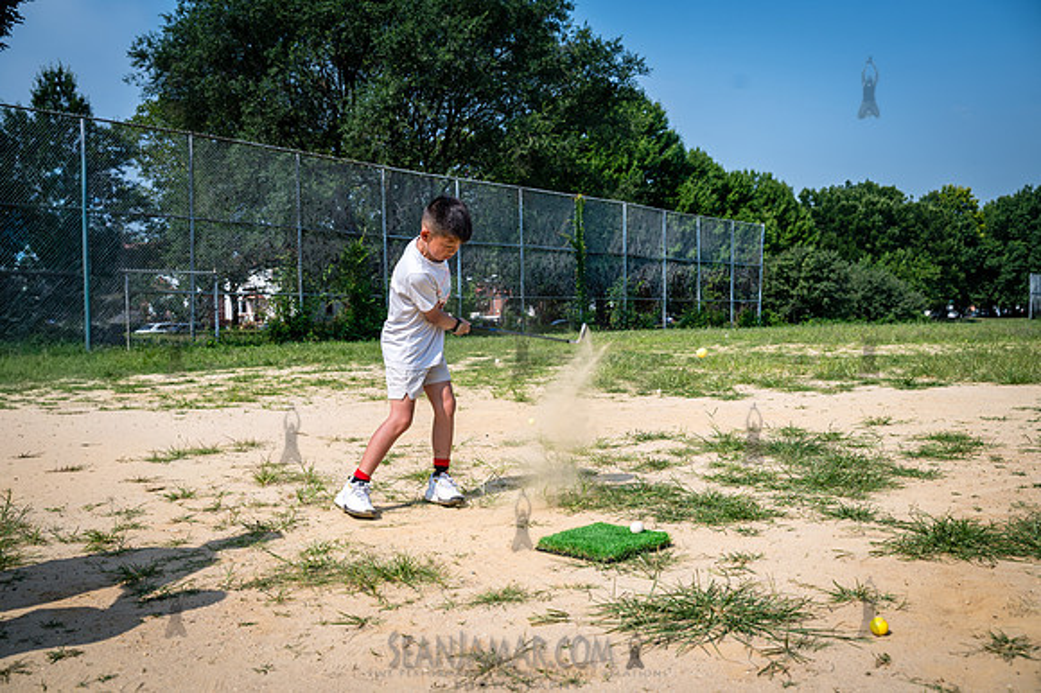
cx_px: 520
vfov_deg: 37.8
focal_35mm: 35
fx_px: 1011
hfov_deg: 54.5
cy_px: 346
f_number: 5
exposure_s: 1/1000
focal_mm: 35
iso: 160
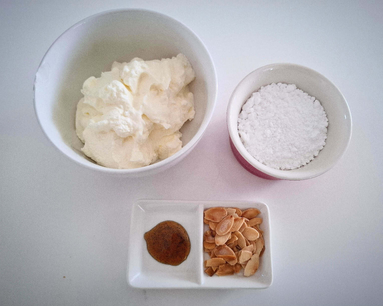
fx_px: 272
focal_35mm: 24
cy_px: 153
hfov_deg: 70.3
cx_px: 196
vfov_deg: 58.8
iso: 200
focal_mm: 5.5
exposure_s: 1/100
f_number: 1.8
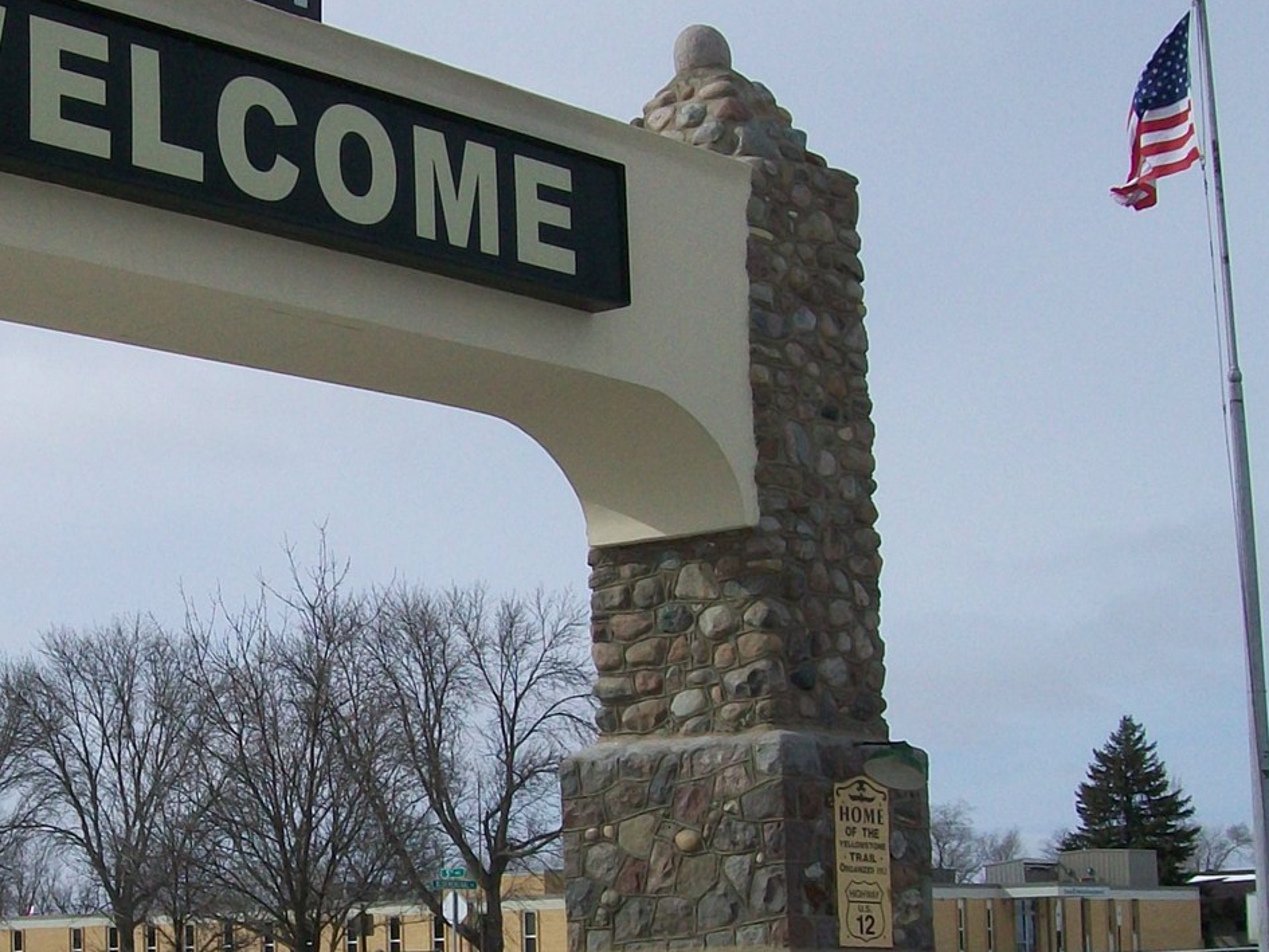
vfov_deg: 18.8
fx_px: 2860
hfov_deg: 24.3
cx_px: 129
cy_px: 694
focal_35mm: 78
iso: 64
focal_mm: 6
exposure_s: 1/1000
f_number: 4.8
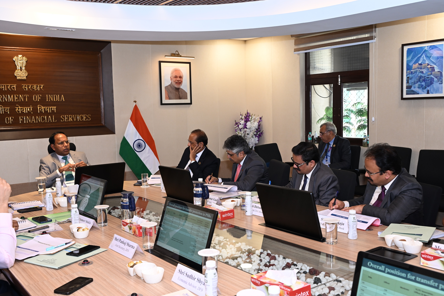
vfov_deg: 35.9
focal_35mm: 37
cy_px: 148
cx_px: 222
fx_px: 456
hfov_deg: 51.9
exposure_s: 1/125
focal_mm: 37
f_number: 6.3
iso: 1250
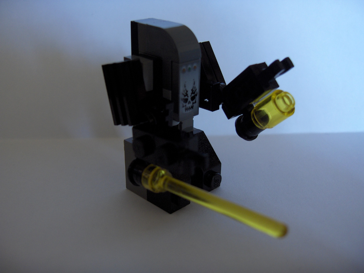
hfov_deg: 47.9
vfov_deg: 36.8
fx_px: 410
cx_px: 182
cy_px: 136
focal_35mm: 39
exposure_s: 1/19.6
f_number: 2.8
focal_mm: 8
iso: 200
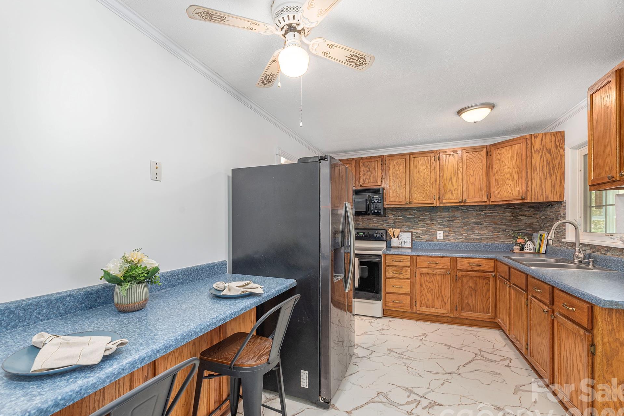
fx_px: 260
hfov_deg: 100.4
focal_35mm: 15
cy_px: 220
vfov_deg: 77.3
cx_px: 302
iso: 320
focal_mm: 14
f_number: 8
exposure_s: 1/60
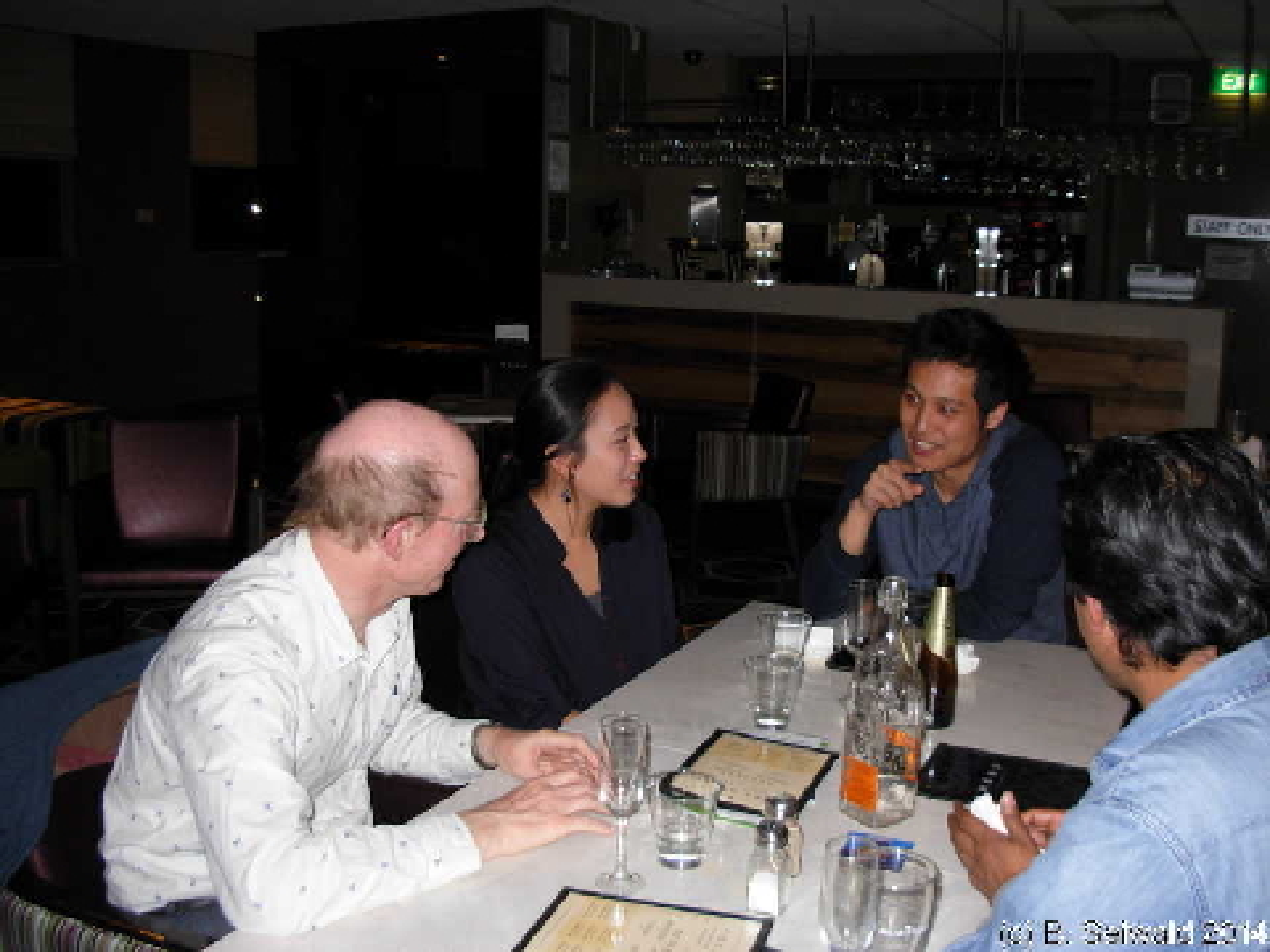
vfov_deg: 37.7
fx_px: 1394
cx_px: 635
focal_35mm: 38
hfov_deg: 49.0
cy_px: 476
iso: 141
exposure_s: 1/57
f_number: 2.9
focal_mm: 6.3
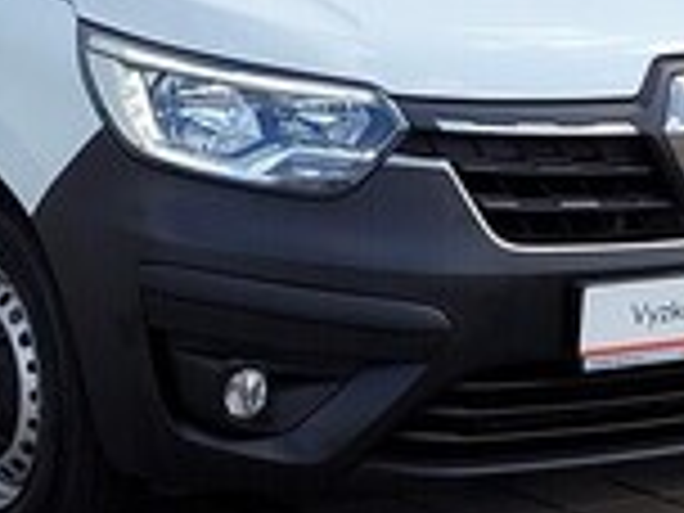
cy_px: 29
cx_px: 189
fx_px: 1857
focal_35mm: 94
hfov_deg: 20.7
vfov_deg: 15.5
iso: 40
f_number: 1.8
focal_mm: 5.4
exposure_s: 1/1117
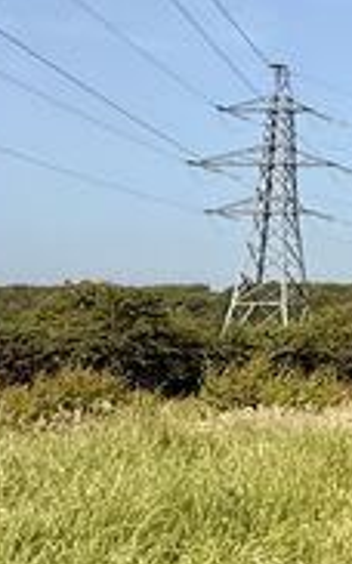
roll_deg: +0.4
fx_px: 1277
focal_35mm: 83
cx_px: 994
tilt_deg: +4.0
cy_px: 170
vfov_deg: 24.8
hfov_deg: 11.2
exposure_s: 1/2717
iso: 50
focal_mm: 2.22
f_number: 2.2
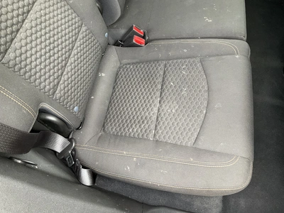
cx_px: 142
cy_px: 106
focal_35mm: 29
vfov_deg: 48.2
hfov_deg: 61.7
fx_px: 238
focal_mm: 3
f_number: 1.8
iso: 80
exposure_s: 1/60
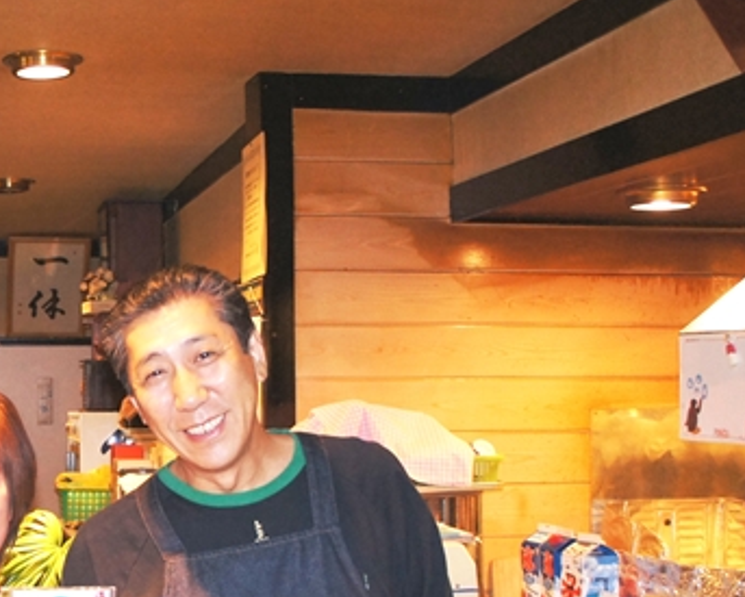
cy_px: 447
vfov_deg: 25.5
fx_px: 1302
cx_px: 72
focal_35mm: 59
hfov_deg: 30.5
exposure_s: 1/30
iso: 800
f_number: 3.5
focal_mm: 18
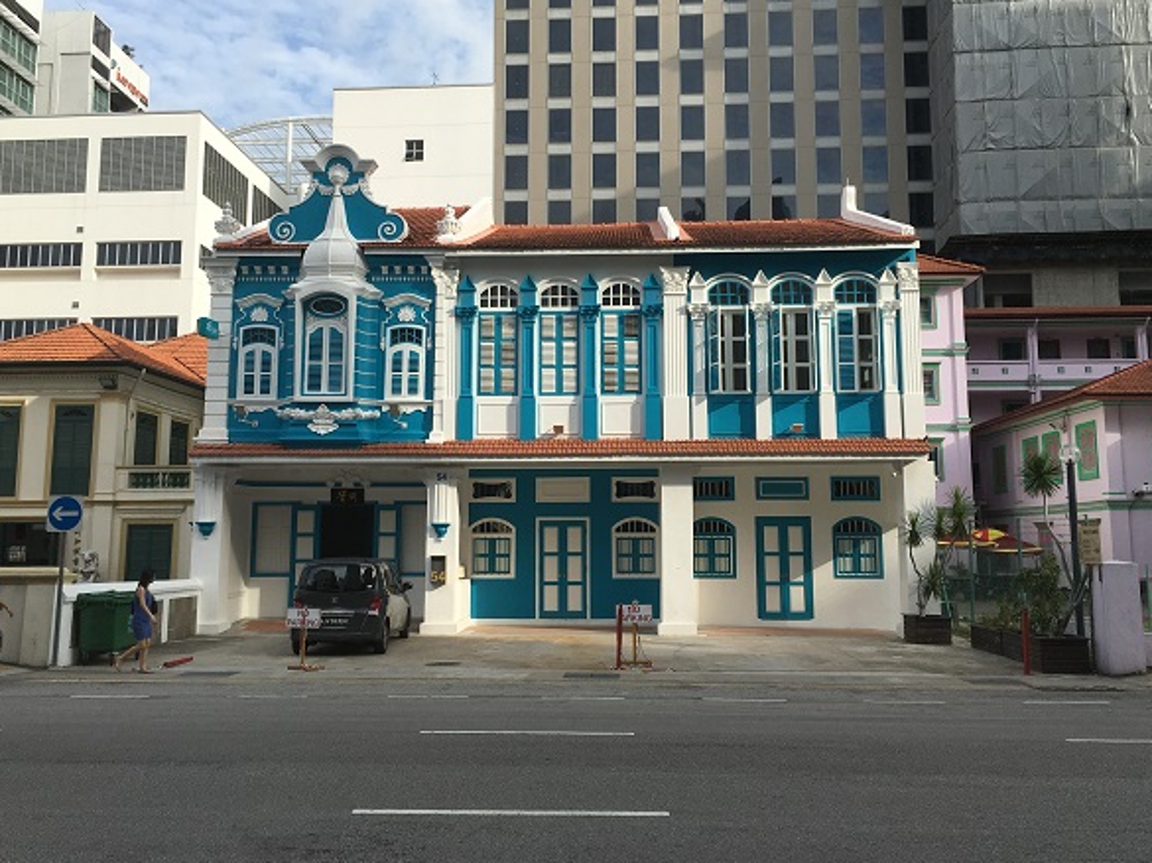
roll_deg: -1.4
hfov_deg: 56.8
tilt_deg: +8.4
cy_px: 403
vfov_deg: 44.1
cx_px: 566
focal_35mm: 32
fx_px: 1064
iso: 25
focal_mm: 4.15
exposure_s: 1/1241
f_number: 2.2
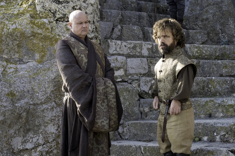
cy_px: 98
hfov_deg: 21.7
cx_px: 132
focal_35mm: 94
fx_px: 613
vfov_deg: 14.5
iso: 500
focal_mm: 70
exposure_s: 1/125
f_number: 11
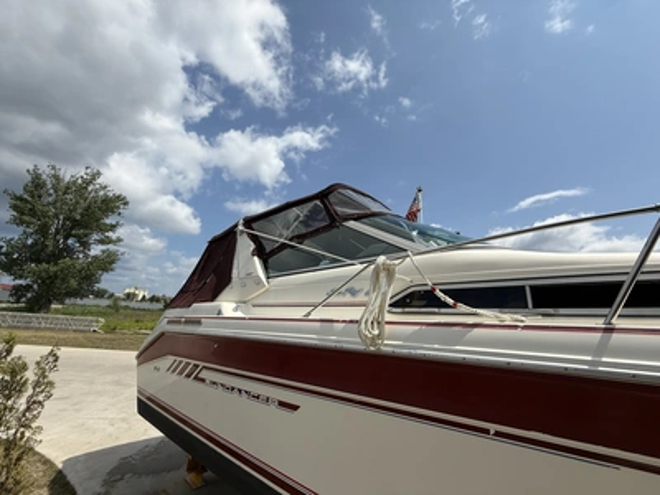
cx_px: 330
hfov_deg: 102.1
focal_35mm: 14
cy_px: 248
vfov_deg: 85.7
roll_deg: -6.0
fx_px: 267
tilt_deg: +15.0
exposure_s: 1/3891
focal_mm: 2.22
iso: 50
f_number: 2.2
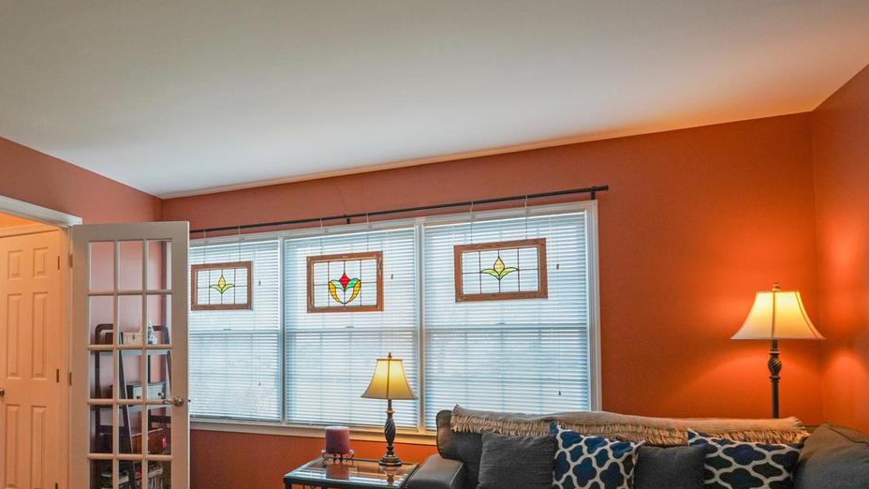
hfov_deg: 67.8
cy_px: 329
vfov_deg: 43.7
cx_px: 228
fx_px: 599
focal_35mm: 26
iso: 1600
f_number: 4
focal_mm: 16
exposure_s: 1/160
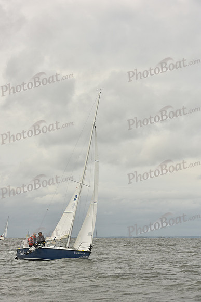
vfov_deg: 25.4
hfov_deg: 17.1
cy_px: 151
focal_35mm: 80
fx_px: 670
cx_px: 100
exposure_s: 1/1600
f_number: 9
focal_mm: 80
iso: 320
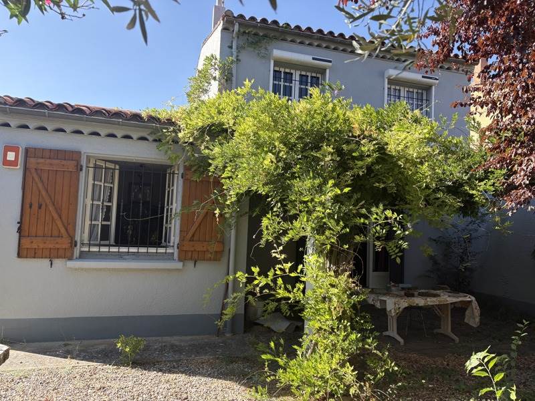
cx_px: 268
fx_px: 402
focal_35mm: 26
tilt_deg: +4.1
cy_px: 200
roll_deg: -1.7
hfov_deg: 67.3
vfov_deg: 53.1
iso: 64
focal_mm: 5.96
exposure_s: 1/1099
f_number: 1.6
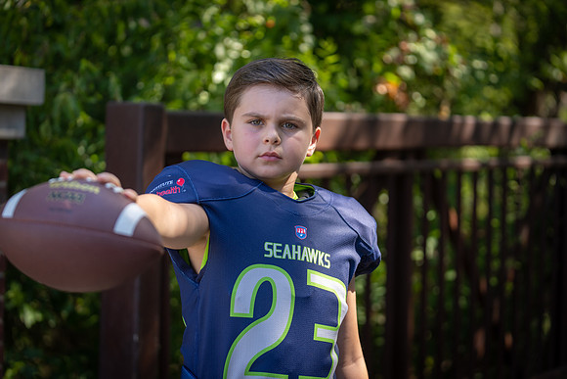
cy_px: 190
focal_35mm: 72
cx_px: 284
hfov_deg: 28.1
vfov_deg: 18.9
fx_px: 1134
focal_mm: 72
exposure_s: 1/320
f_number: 2.8
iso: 100
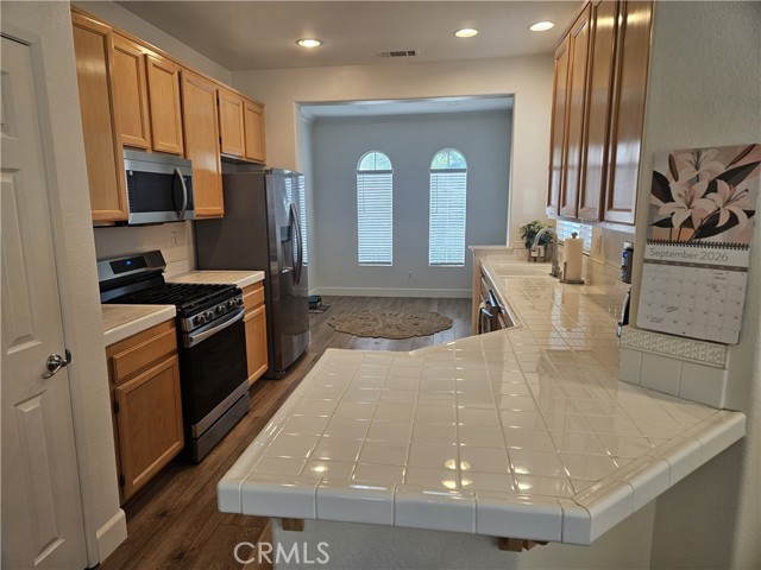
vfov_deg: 58.9
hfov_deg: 73.9
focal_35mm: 23
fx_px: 506
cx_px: 380
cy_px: 285
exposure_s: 1/120
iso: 160
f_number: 1.8
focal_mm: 5.4
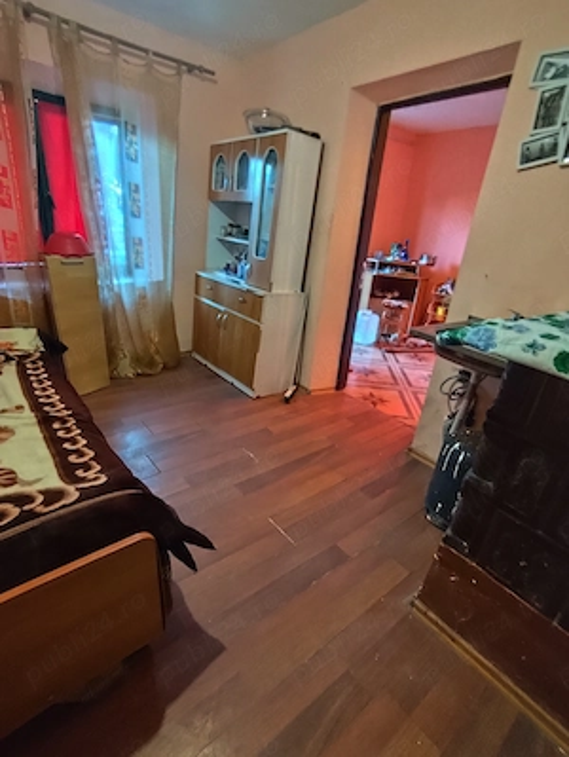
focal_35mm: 16
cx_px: 284
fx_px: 350
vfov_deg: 94.4
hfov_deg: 78.2
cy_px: 378
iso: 640
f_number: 2.2
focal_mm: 1.65
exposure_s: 1/20
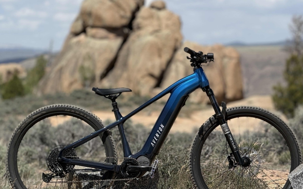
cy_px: 115
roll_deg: -0.9
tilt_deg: -1.4
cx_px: 165
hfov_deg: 11.9
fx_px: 1453
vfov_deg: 7.5
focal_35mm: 176
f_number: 2.8
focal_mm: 15.66
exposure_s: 1/1730
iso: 64
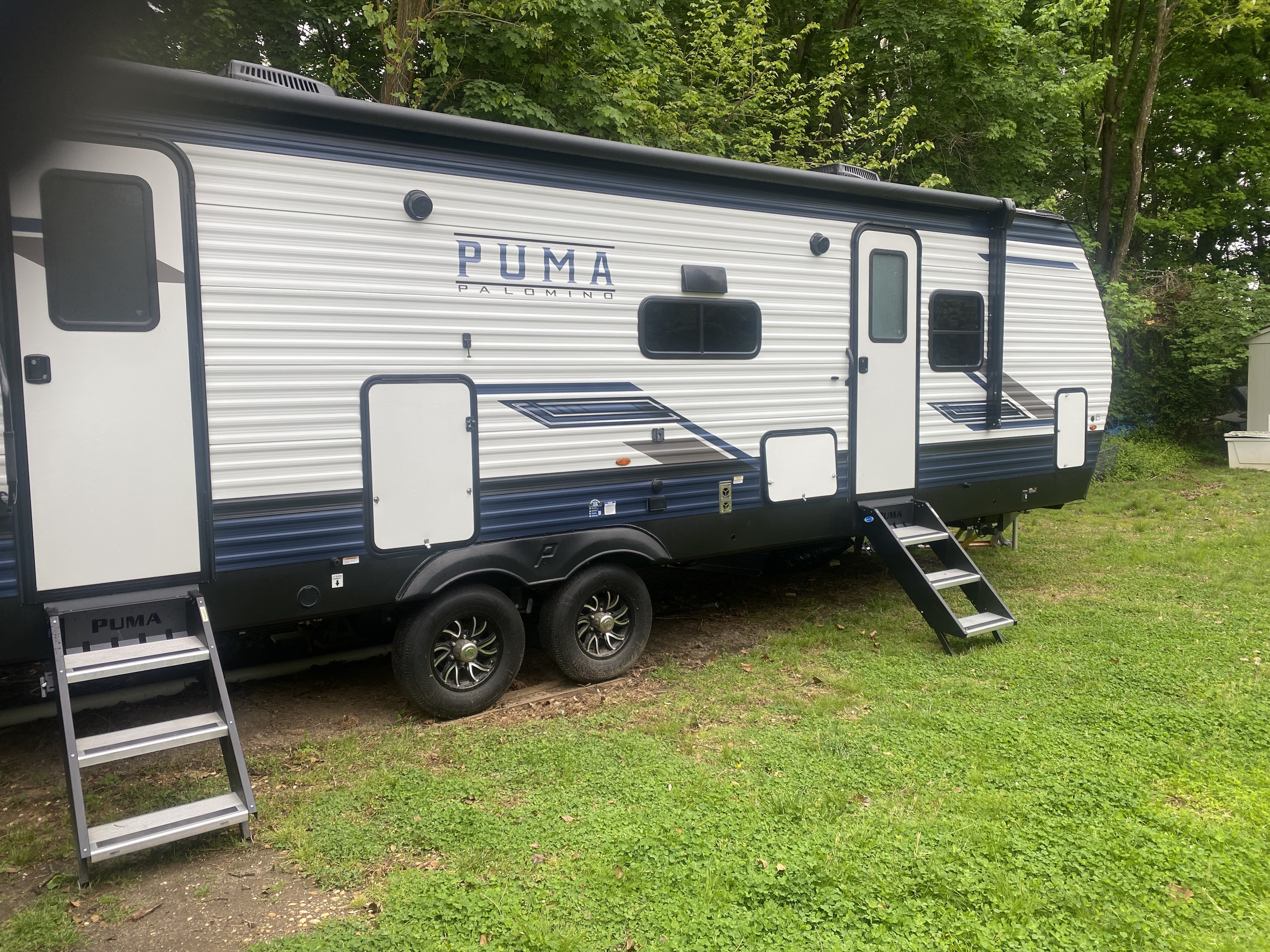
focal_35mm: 26
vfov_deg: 53.1
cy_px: 476
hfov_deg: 67.3
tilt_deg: -3.2
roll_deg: +1.3
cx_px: 635
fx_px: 954
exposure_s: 1/262
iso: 32
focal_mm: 4.25
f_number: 1.8
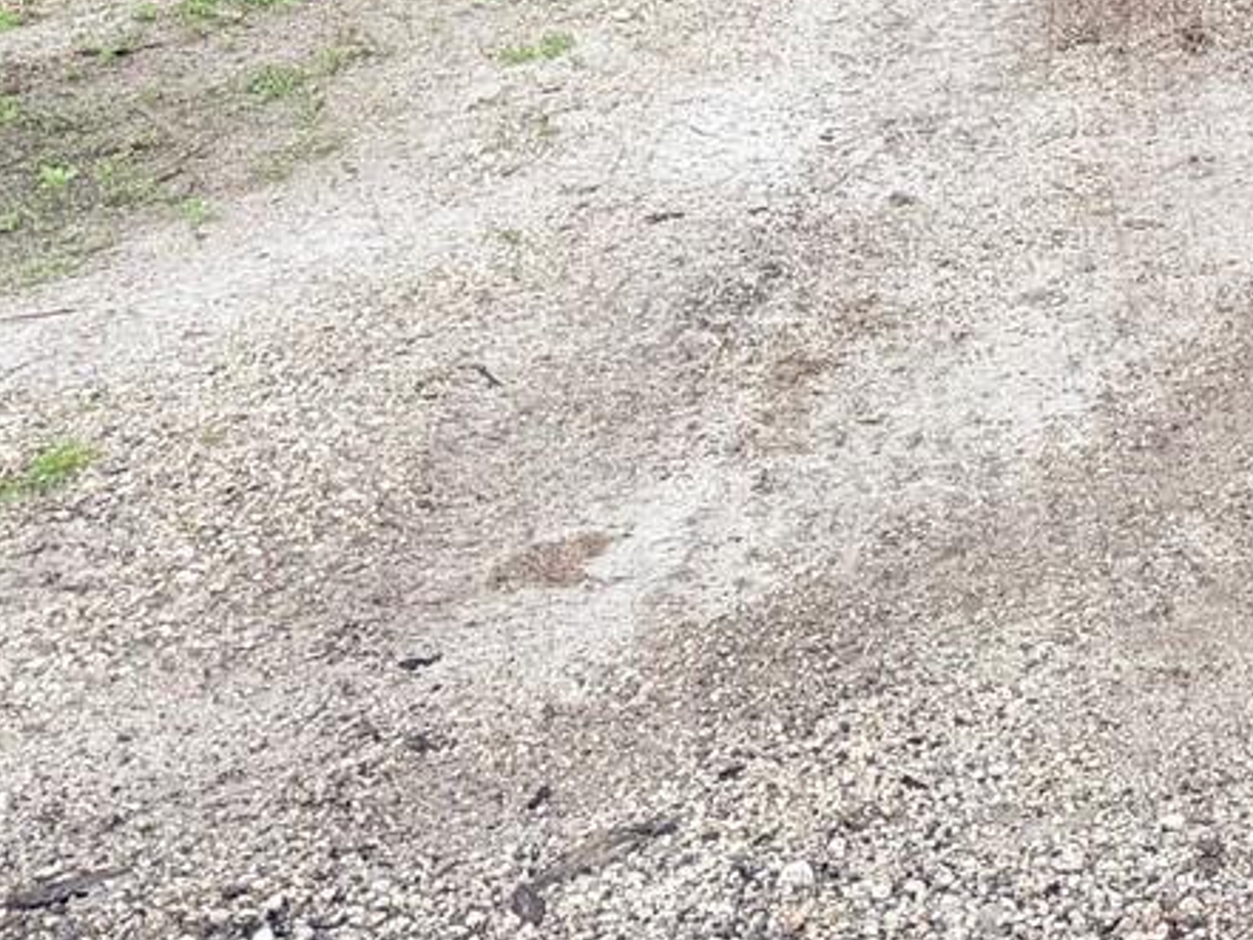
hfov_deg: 19.7
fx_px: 3150
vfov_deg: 15.6
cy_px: -474
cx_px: 1838
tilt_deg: -12.1
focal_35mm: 87
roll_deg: +0.0
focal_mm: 6.76
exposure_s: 1/453
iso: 80
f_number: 1.78
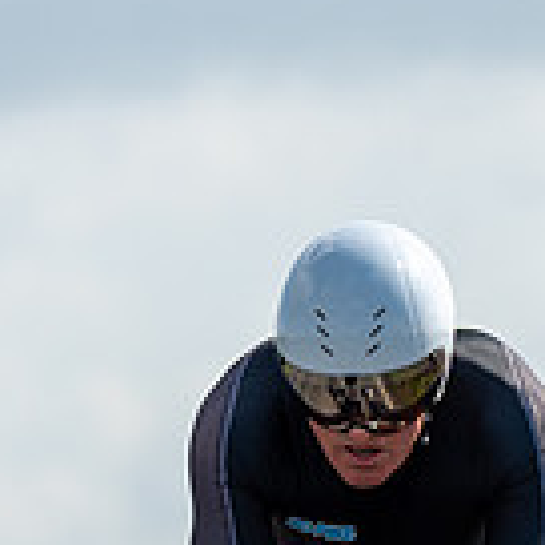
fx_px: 20680
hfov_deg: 1.5
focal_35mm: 1161
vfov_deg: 1.5
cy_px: 865
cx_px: 291
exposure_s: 1/1000
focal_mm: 191
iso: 125
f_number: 5
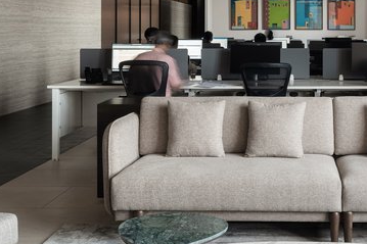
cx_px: 305
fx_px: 591
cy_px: 34
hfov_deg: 33.3
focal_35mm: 58
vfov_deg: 22.9
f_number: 10
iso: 100
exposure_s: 1.6
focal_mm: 26
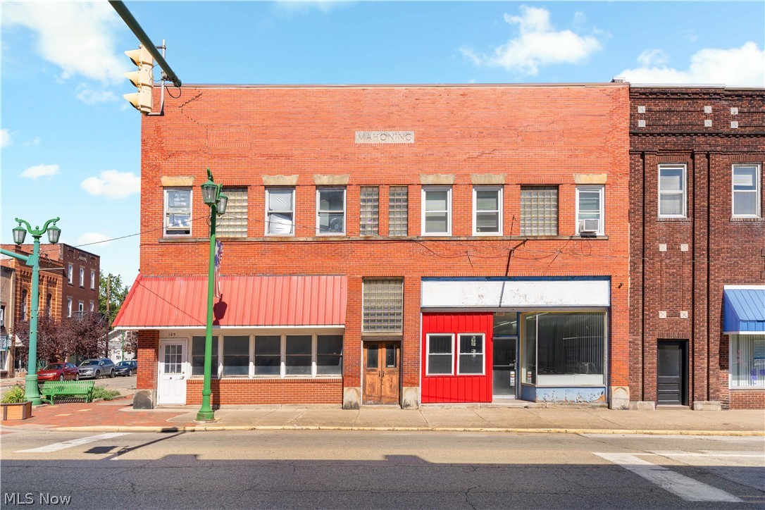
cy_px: 255
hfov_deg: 63.7
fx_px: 616
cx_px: 382
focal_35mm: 29
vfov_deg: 45.0
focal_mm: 29
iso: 400
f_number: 8
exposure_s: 1/125
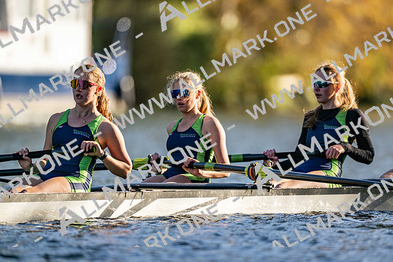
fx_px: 6551
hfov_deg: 3.4
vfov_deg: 2.3
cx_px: 196
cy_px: 131
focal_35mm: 600
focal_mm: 600
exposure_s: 1/2500
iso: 250
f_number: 4
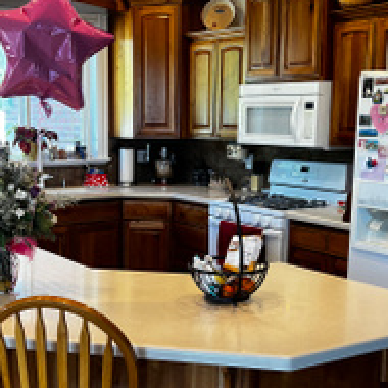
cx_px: 123
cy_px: 235
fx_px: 736
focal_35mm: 58
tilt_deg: -8.2
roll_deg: +0.5
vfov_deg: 29.5
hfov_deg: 29.3
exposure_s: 1/120
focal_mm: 5.7
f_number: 1.5
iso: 100
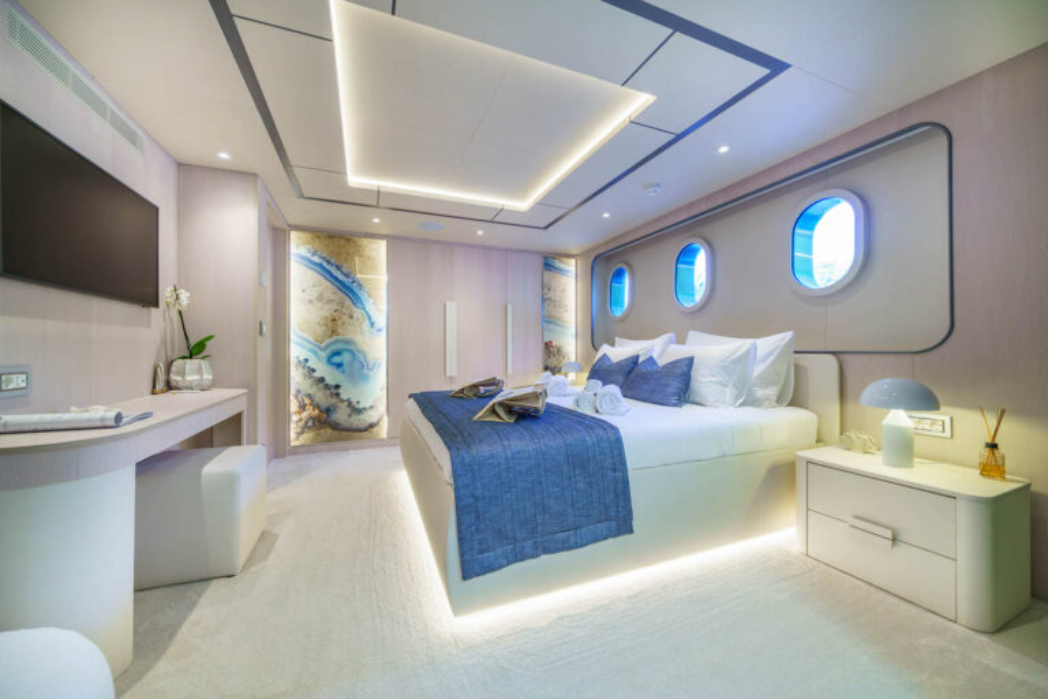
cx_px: 524
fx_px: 349
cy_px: 350
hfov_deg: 112.6
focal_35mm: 12
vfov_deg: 90.0
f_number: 4
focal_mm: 12
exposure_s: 1/80
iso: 400
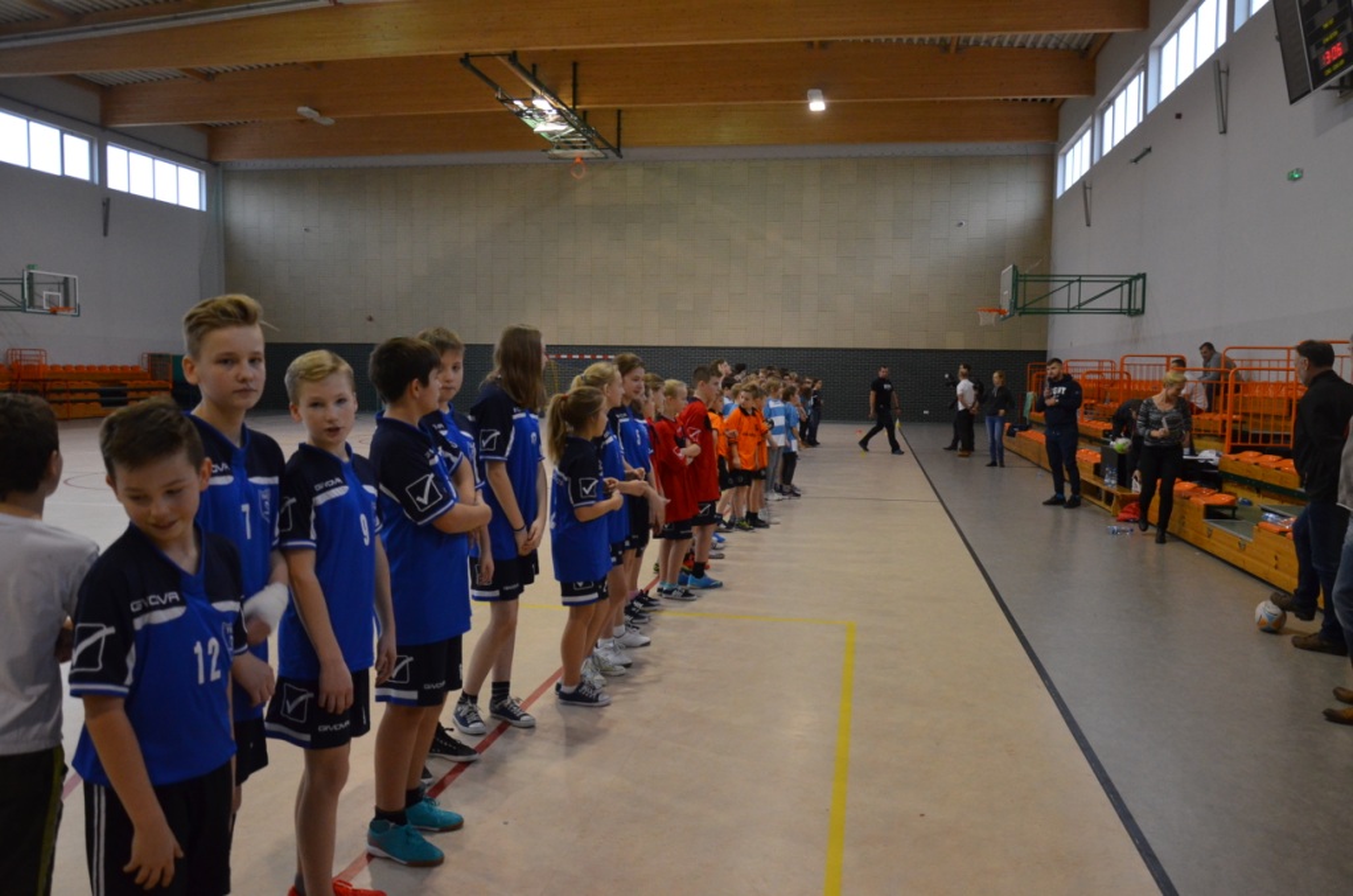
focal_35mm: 27
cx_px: 676
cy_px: 448
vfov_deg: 47.7
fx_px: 1013
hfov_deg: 67.5
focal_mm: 18
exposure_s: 1/160
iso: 1600
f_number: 3.5
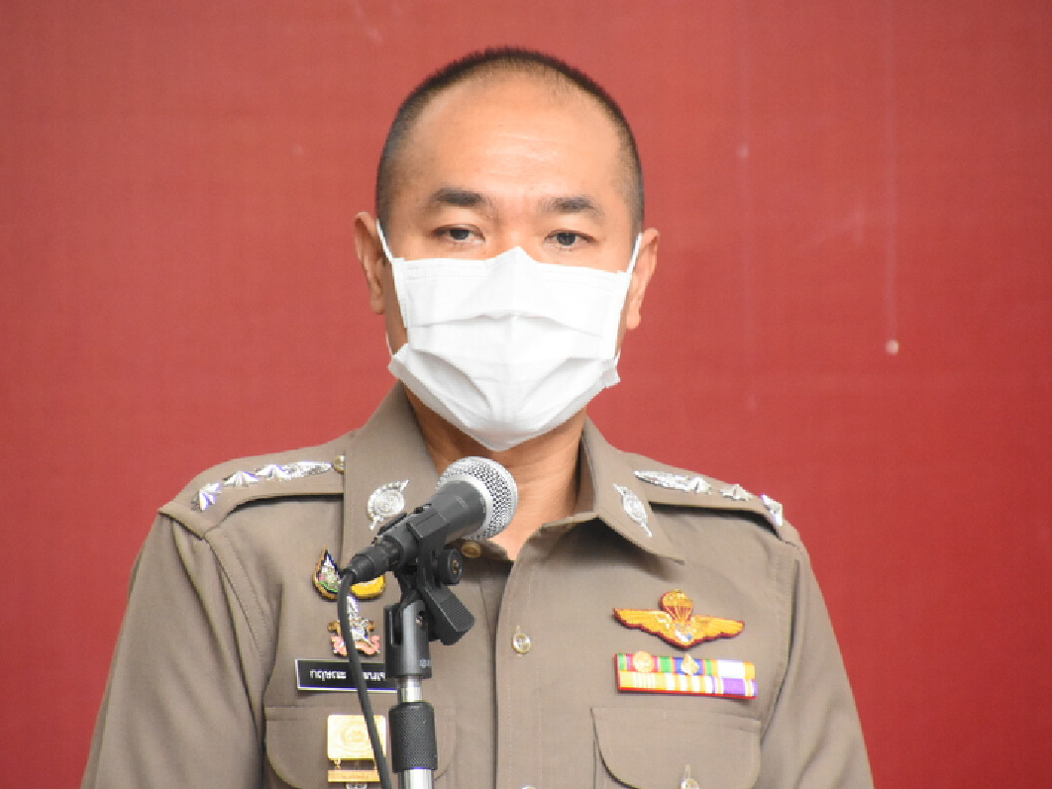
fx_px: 11885
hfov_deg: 5.1
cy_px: 395
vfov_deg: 3.8
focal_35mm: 391
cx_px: 526
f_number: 6.3
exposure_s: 1/400
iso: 4500
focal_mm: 240
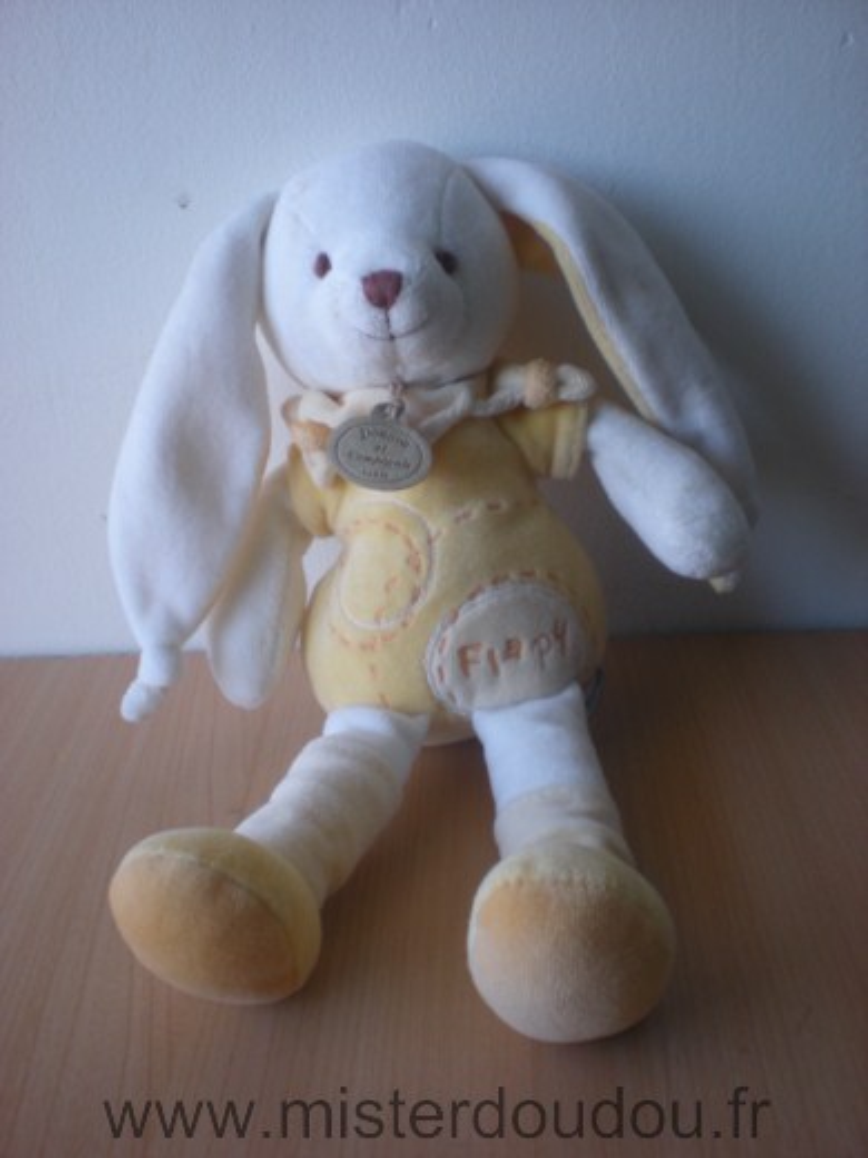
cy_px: 579
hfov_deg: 37.7
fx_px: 1270
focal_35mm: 38
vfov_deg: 49.0
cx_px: 434
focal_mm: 6.3
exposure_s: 1/59.7
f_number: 3.1
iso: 95
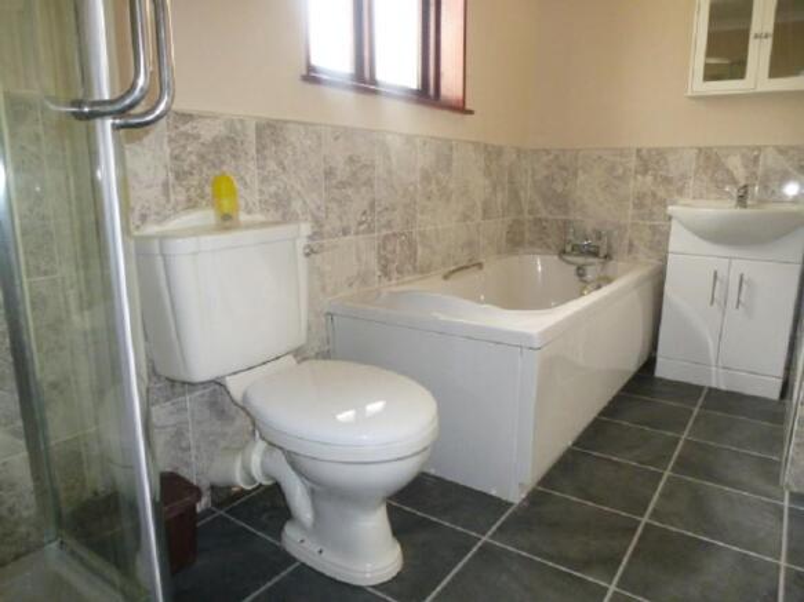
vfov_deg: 56.8
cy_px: 301
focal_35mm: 24
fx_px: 557
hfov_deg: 71.6
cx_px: 402
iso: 800
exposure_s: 1/60
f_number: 3.3
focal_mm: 4.3
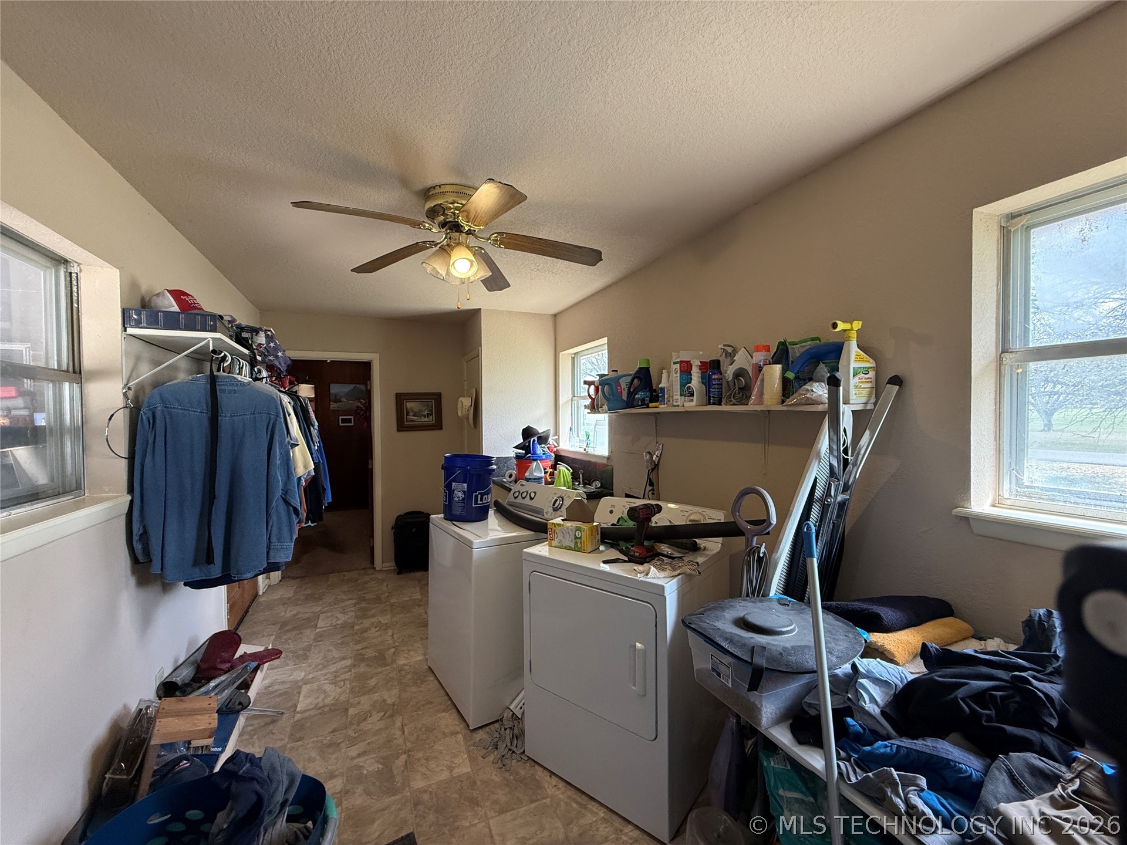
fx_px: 456
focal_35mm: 14
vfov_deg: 85.7
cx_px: 564
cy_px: 422
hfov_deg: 102.1
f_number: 2.2
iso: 320
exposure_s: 1/120
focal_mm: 2.22
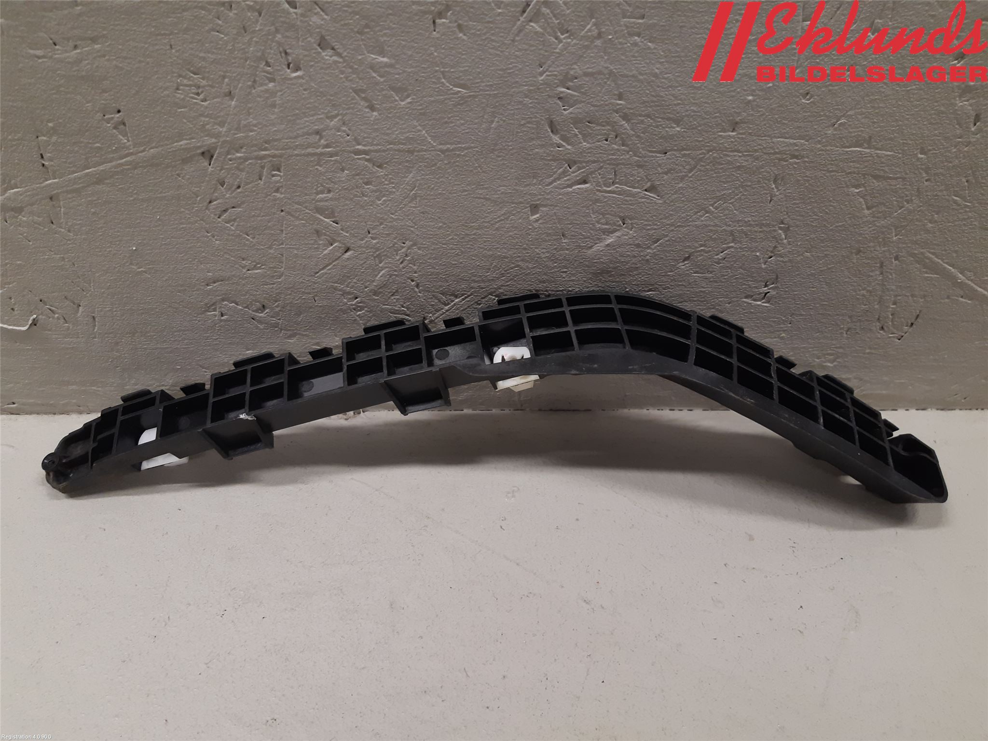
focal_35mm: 26
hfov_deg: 67.3
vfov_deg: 53.1
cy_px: 370
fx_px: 742
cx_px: 494
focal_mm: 3.93
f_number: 1.7
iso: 125
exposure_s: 1/50
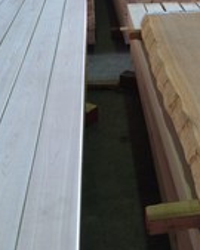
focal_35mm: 63
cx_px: 179
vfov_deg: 28.4
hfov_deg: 23.6
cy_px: 5
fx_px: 467
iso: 40
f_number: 2.2
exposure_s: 1/30
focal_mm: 4.12
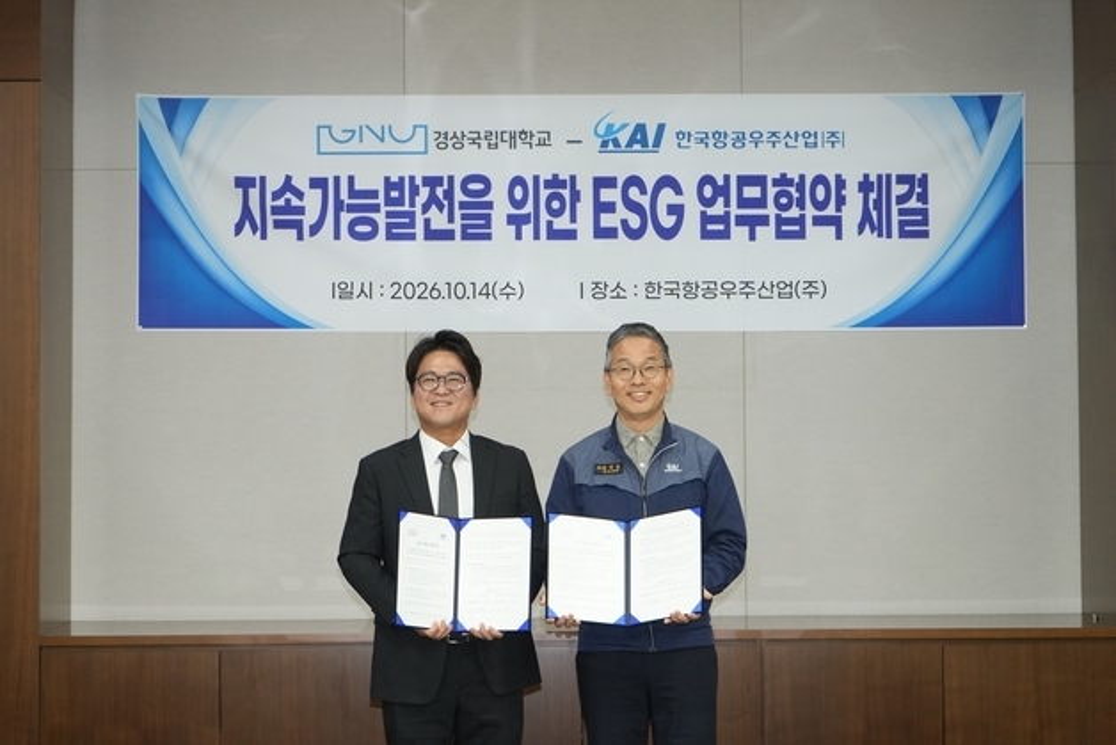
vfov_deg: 19.5
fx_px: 2170
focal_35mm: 70
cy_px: 372
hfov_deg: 28.8
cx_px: 558
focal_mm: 70
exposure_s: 1/80
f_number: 6.3
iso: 2000
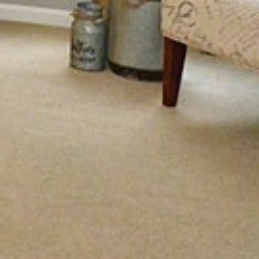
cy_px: -182
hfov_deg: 13.4
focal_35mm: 113
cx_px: -245
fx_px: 960
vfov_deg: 13.9
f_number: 6.3
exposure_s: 1/160
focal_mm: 11
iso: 1000
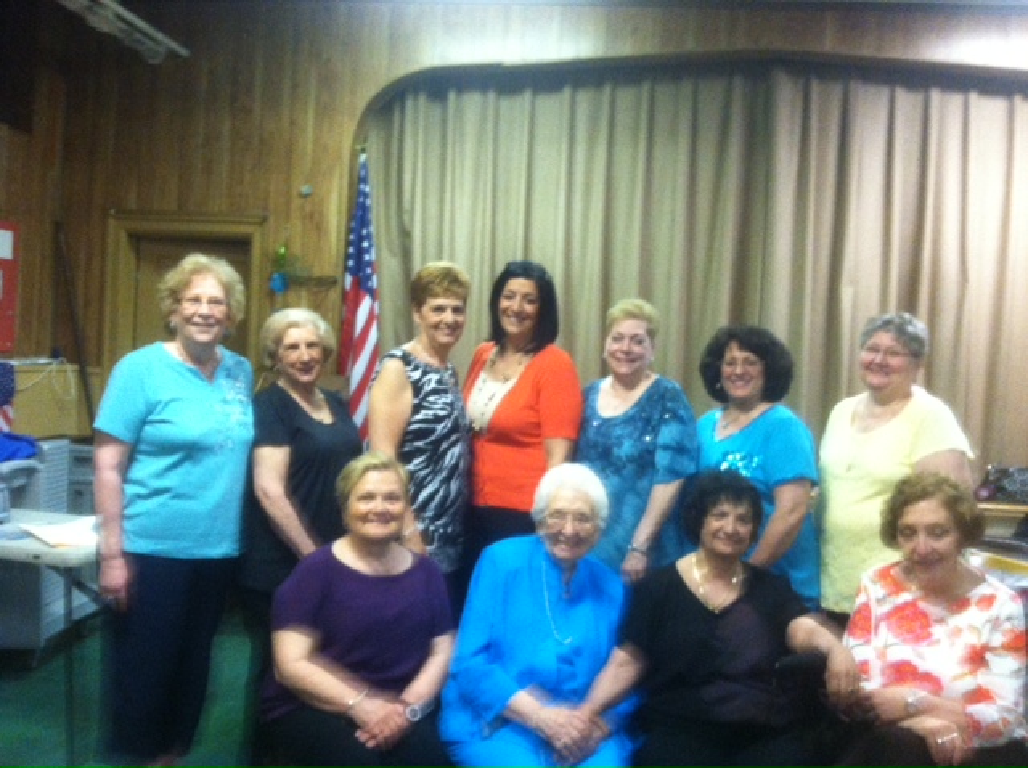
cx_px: 514
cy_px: 384
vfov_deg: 40.6
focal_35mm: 35
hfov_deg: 52.7
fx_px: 1038
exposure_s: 1/15
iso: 320
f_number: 2.8
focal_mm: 3.85
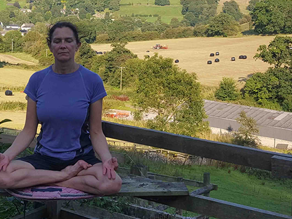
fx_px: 413
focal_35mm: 49
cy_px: 61
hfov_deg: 37.7
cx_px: 64
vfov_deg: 29.3
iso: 50
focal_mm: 4.3
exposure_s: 1/518
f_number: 2.4
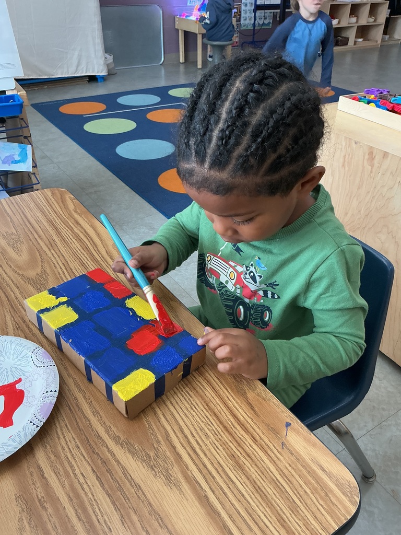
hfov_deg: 48.2
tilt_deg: -34.8
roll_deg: -0.4
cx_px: 200
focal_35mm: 29
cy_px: 268
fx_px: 448
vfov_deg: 61.7
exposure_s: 1/60
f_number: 1.8
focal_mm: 3
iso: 100
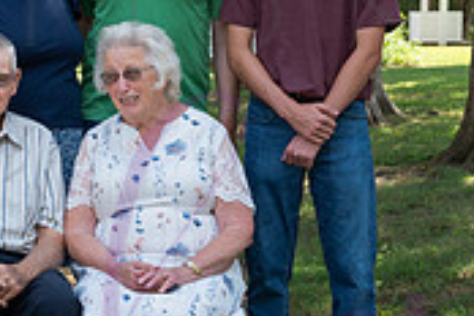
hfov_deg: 12.9
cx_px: 25
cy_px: 148
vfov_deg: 8.7
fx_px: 2067
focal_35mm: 157
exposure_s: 1/160
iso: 400
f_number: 8
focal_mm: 47
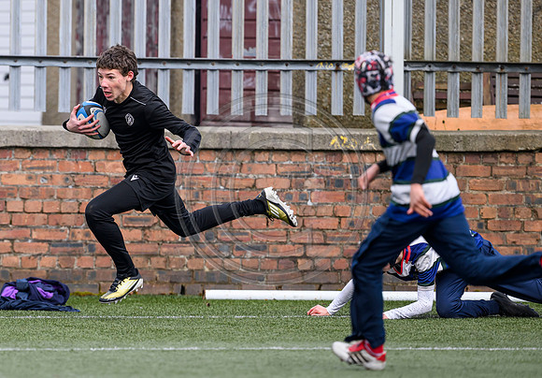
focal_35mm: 623
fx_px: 9518
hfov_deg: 3.3
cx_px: 120
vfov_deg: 2.3
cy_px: 196
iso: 500
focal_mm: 400
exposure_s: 1/2000
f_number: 3.5
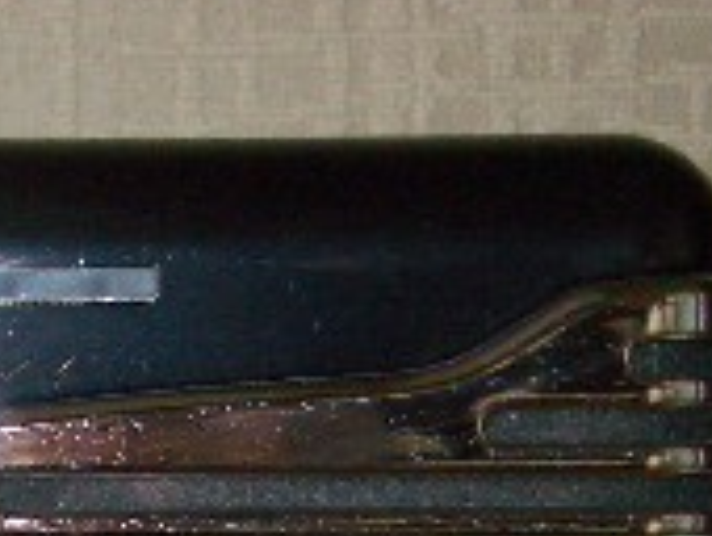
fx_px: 3790
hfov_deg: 10.2
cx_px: -494
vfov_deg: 7.9
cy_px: 879
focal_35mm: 184
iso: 100
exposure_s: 1/60
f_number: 3.1
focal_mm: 8.2
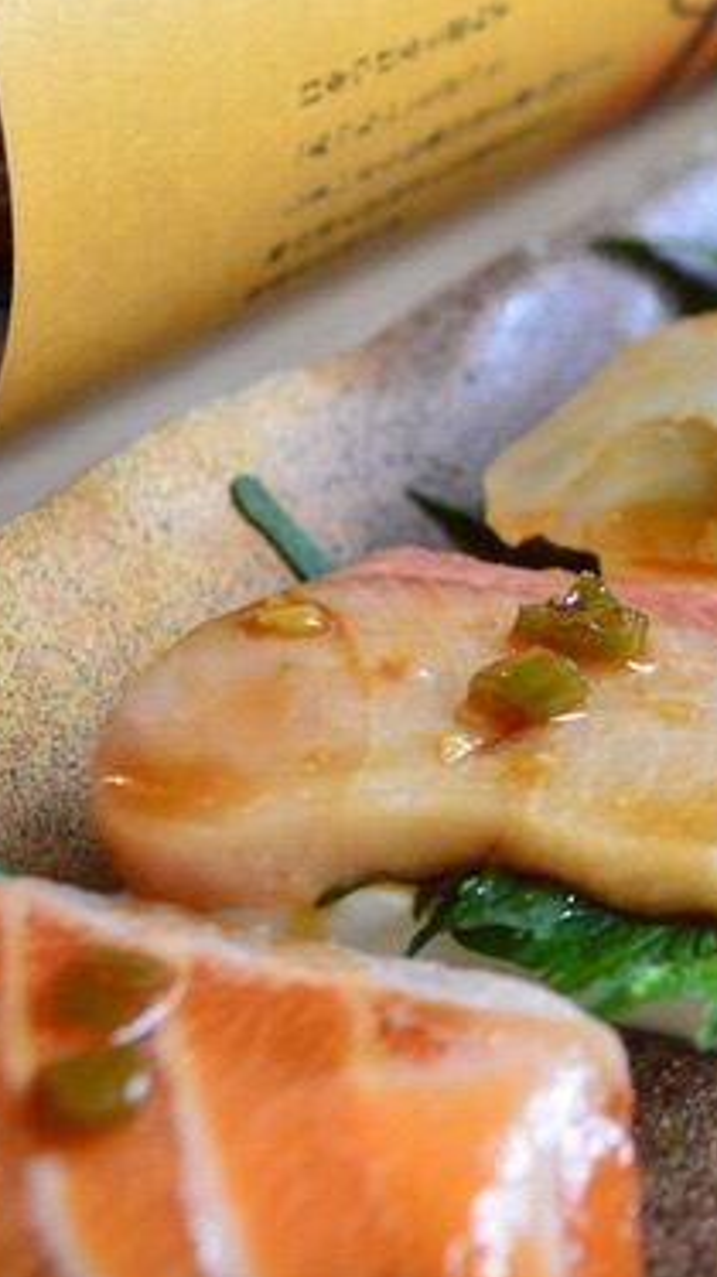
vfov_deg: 27.2
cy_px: 584
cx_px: 877
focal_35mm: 78
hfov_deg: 14.9
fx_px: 2636
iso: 3200
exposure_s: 1/125
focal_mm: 29
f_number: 4.5
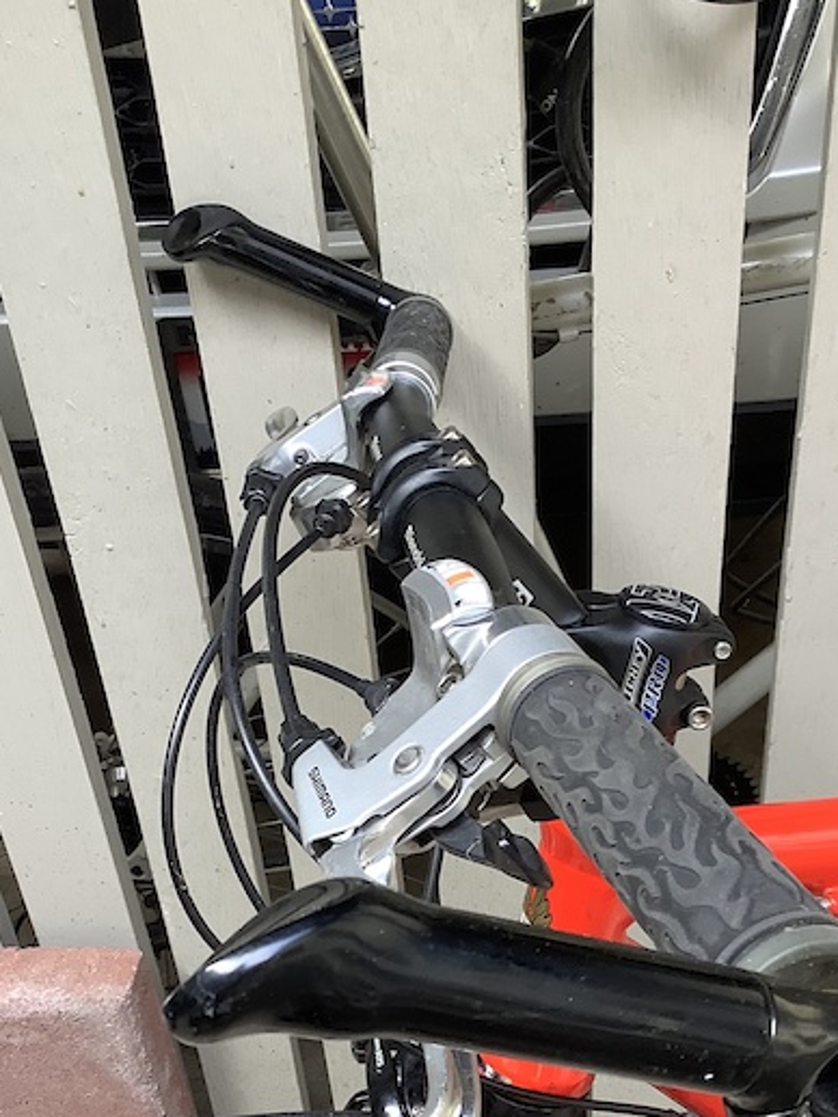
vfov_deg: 38.6
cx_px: 441
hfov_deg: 30.3
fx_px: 1549
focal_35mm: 48
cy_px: 840
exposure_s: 1/60
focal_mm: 3.3
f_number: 2.4
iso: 50
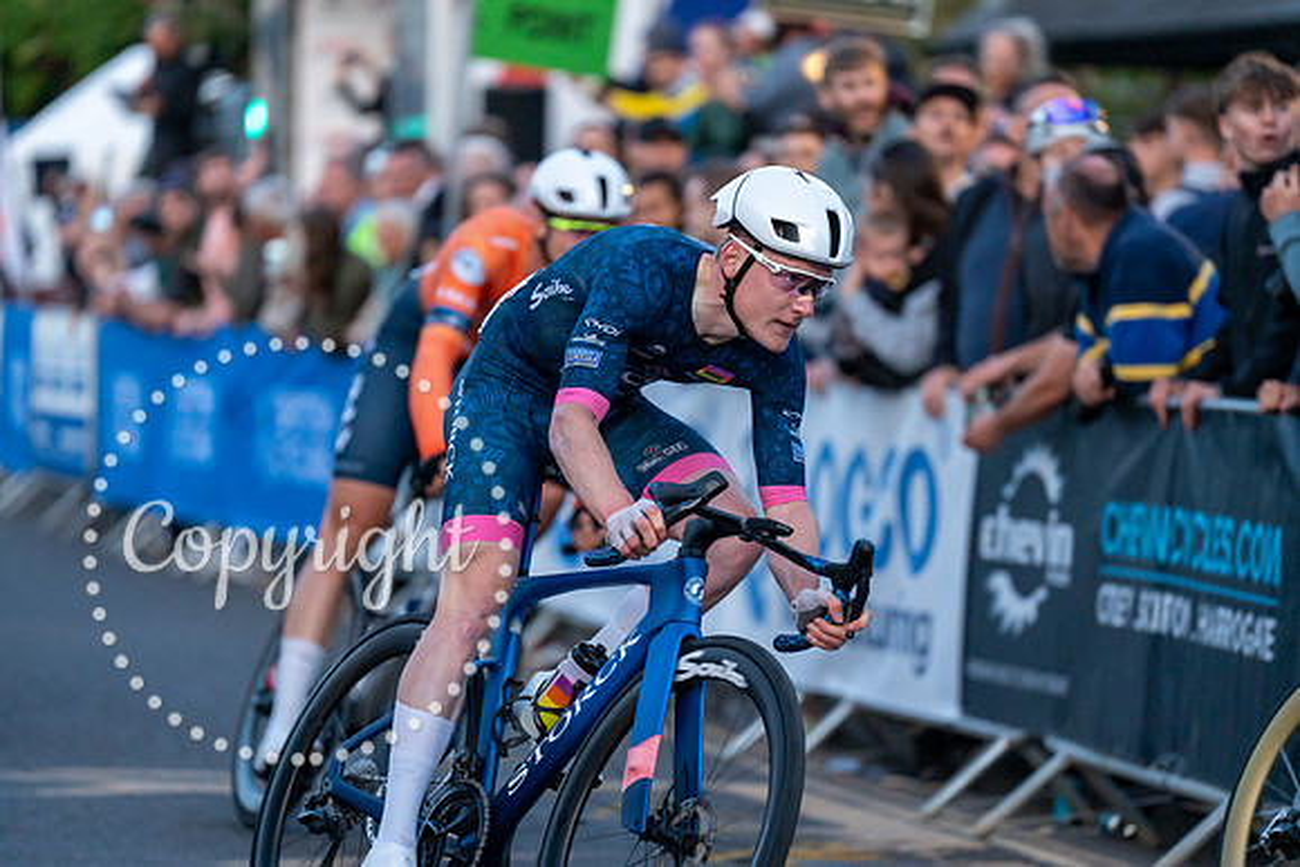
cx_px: 650
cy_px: 434
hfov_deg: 10.8
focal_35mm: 191
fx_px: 6899
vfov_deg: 7.2
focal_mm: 191
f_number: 2.8
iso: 2500
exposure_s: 1/800
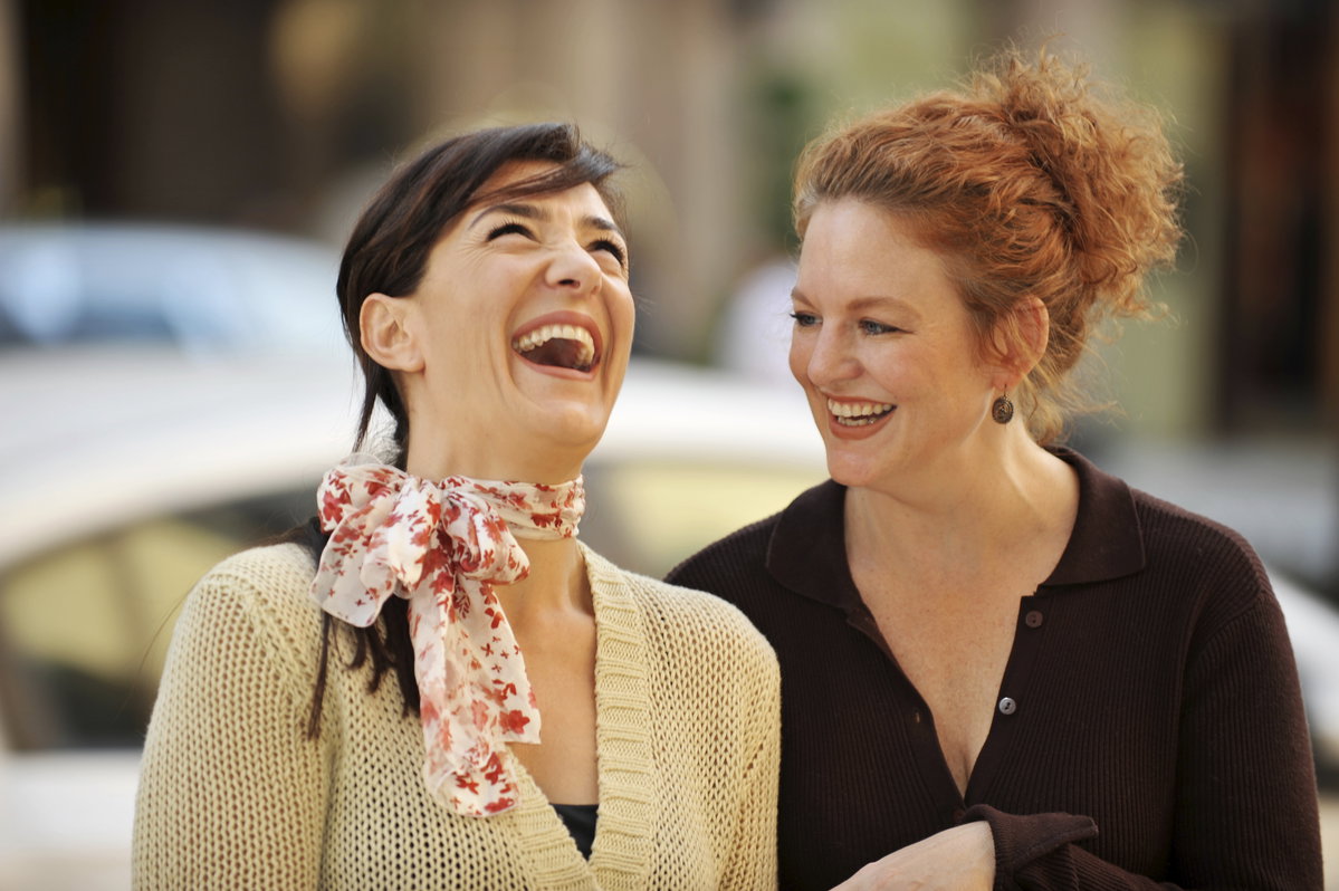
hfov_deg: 10.3
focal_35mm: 200
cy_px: 446
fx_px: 7434
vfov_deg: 6.9
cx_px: 670
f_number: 2.8
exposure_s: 1/200
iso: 200
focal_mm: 200
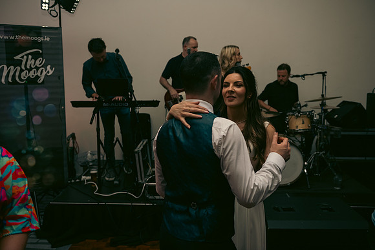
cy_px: 125
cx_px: 188
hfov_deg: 54.4
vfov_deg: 37.9
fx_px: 365
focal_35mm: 35
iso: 800
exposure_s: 1/160
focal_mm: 35
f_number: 3.5
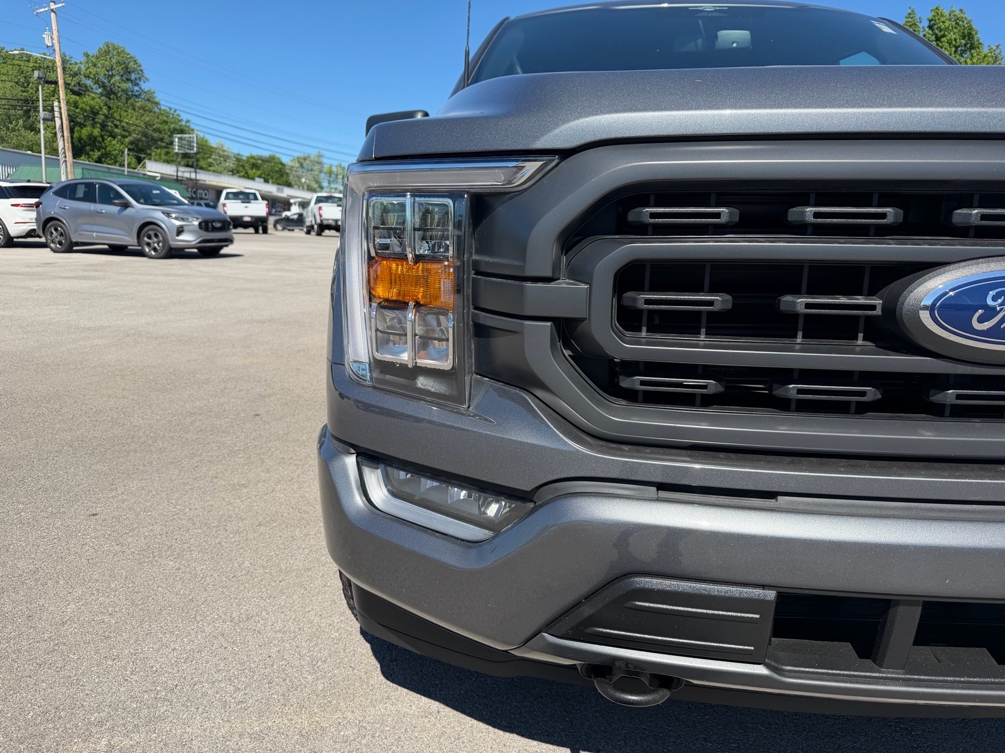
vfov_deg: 56.8
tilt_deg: -10.5
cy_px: 376
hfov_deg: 71.6
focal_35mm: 24
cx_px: 502
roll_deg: -4.9
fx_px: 697
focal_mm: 6.76
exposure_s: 1/3425
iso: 80
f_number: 1.78
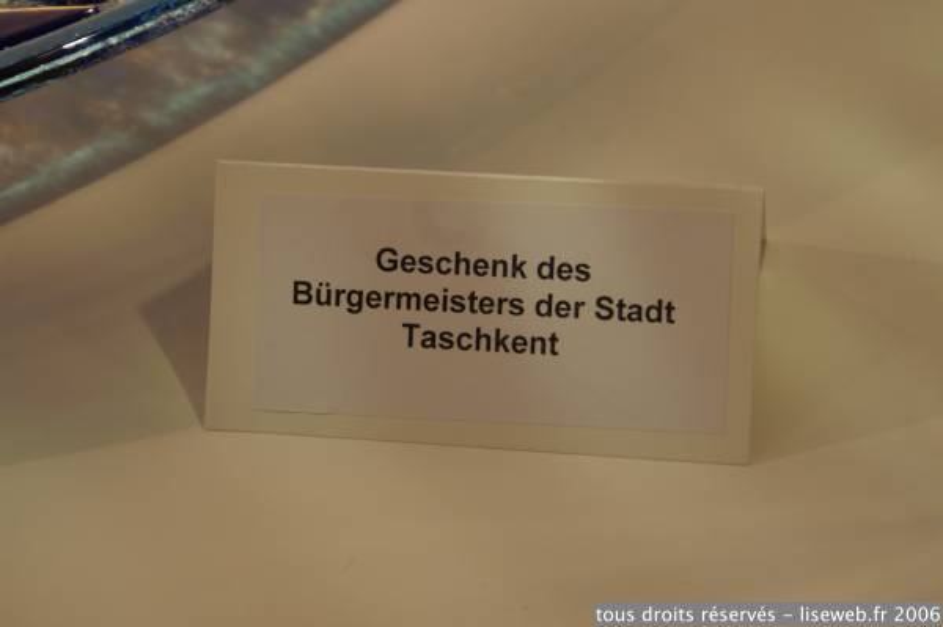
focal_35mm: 105
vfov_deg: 13.0
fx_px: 2748
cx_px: 472
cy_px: 314
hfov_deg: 19.5
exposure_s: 1/40
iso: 800
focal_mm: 70
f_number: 5.6
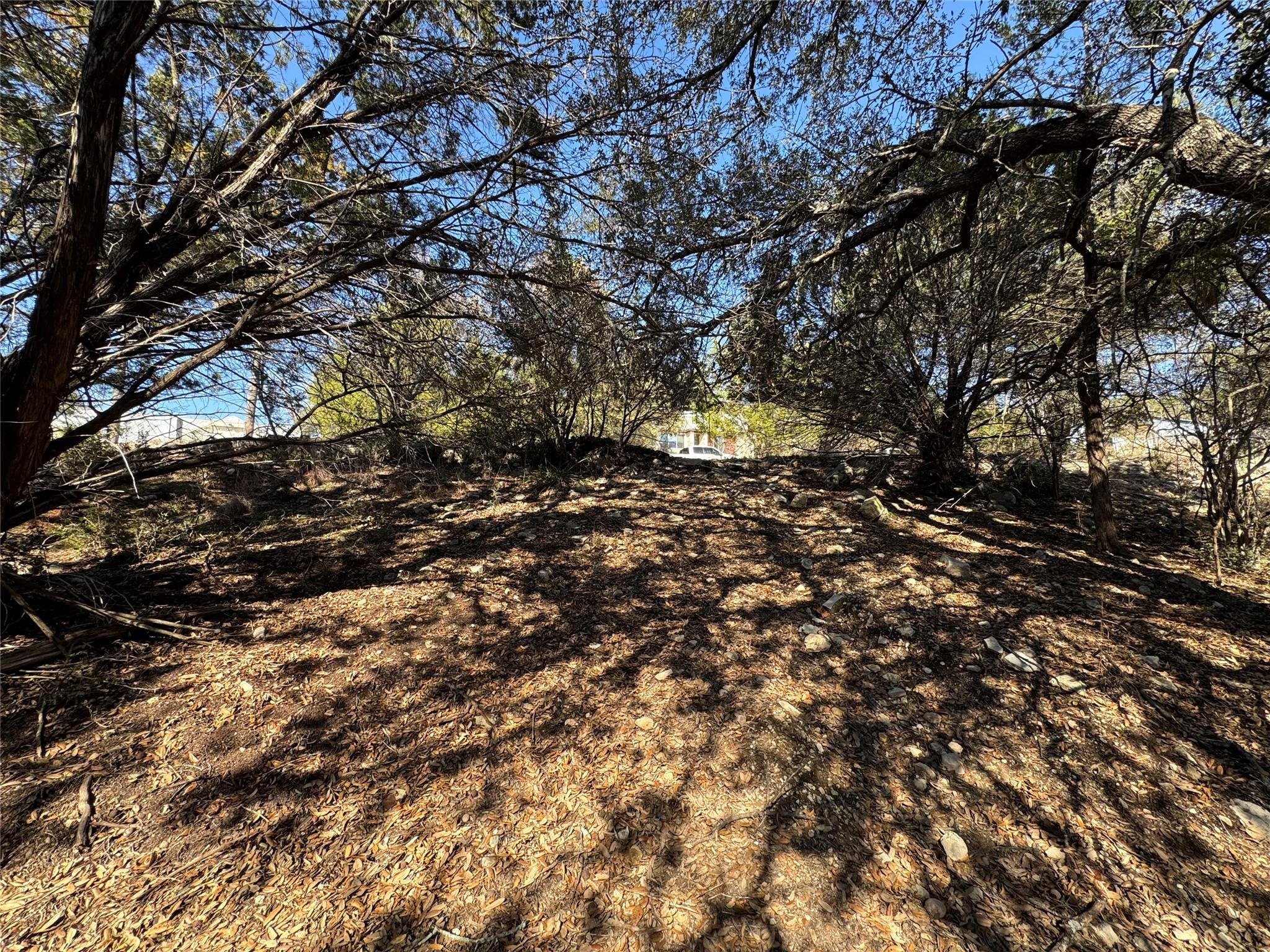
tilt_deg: +6.7
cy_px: 476
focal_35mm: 14
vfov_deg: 85.7
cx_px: 635
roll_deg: -1.1
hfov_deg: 102.1
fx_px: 514
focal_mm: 2.22
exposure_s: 1/240
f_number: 2.2
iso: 40
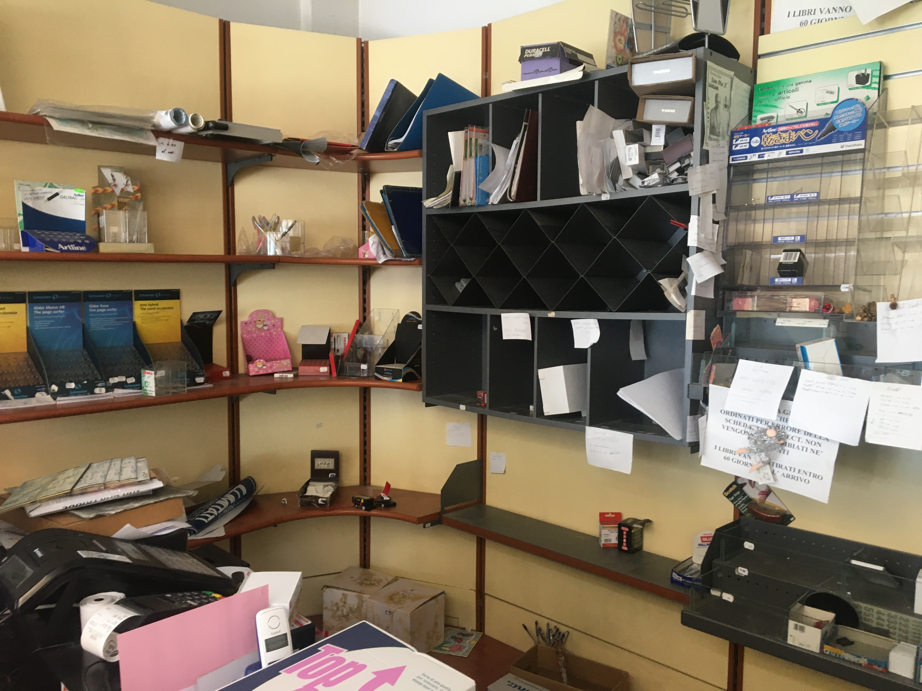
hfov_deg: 61.7
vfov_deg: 48.2
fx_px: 772
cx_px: 461
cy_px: 346
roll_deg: -1.0
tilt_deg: -3.1
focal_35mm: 29
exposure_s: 1/33
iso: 100
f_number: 2.2
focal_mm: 4.15
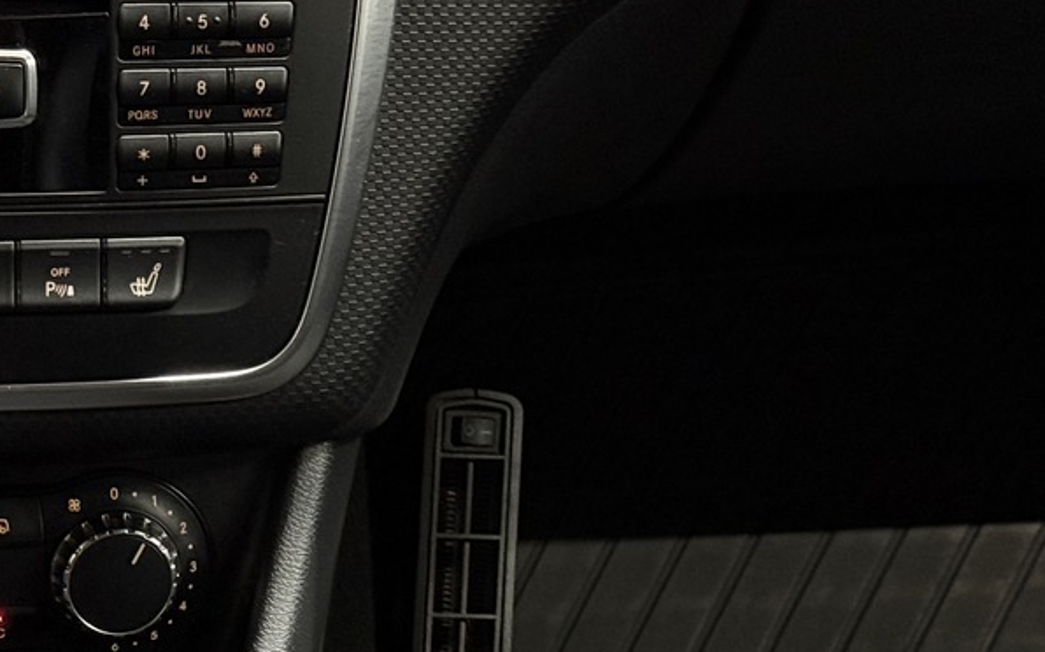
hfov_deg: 16.5
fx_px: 3502
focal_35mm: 123
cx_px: -96
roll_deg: +0.6
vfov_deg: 10.5
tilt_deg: -35.7
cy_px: 783
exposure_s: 1/34
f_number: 1.78
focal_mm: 6.76
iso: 500
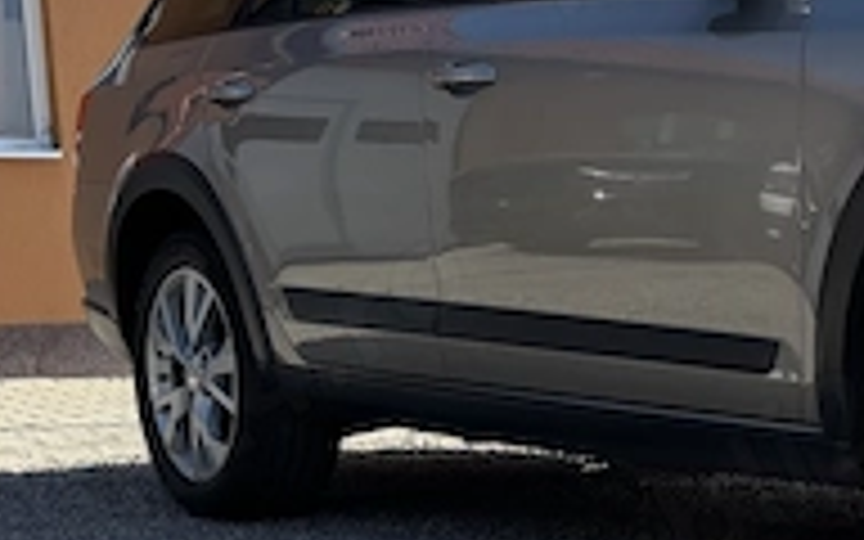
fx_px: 2025
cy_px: 504
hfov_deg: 21.7
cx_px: 1120
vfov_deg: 15.0
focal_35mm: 86
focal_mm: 5.96
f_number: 1.6
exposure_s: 1/2857
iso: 50
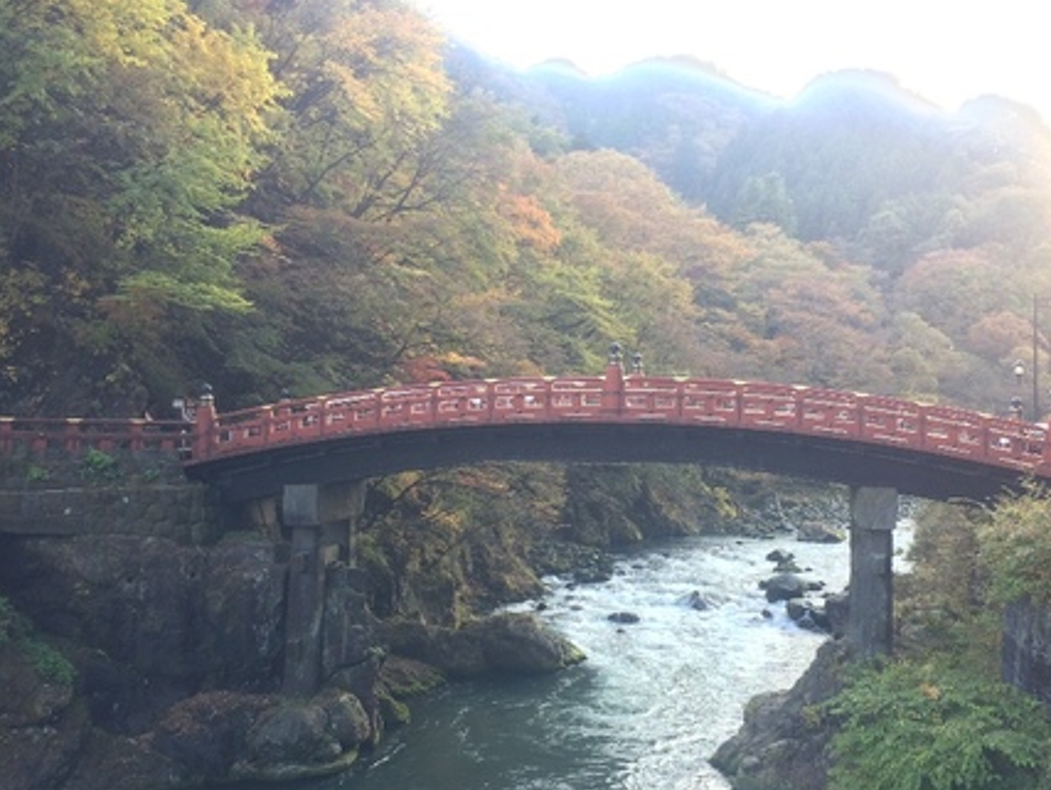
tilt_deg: +0.5
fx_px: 1155
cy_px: 411
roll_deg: -0.2
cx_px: 628
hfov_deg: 48.7
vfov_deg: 37.8
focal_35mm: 38
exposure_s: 1/40
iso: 32
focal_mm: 4.15
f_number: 2.2
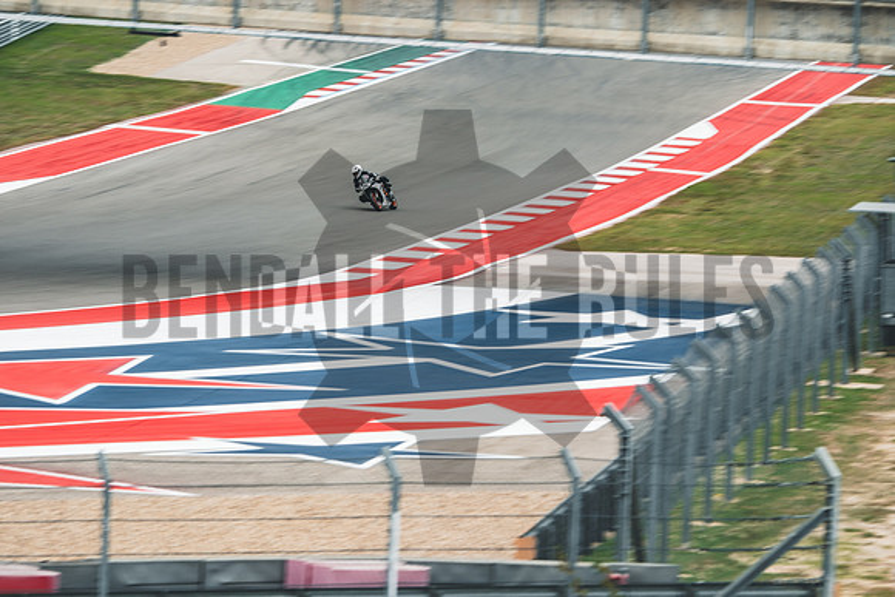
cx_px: 448
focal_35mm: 300
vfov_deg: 4.6
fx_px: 7460
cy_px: 298
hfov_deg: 6.9
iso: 160
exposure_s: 1/50
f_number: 4.5
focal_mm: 200
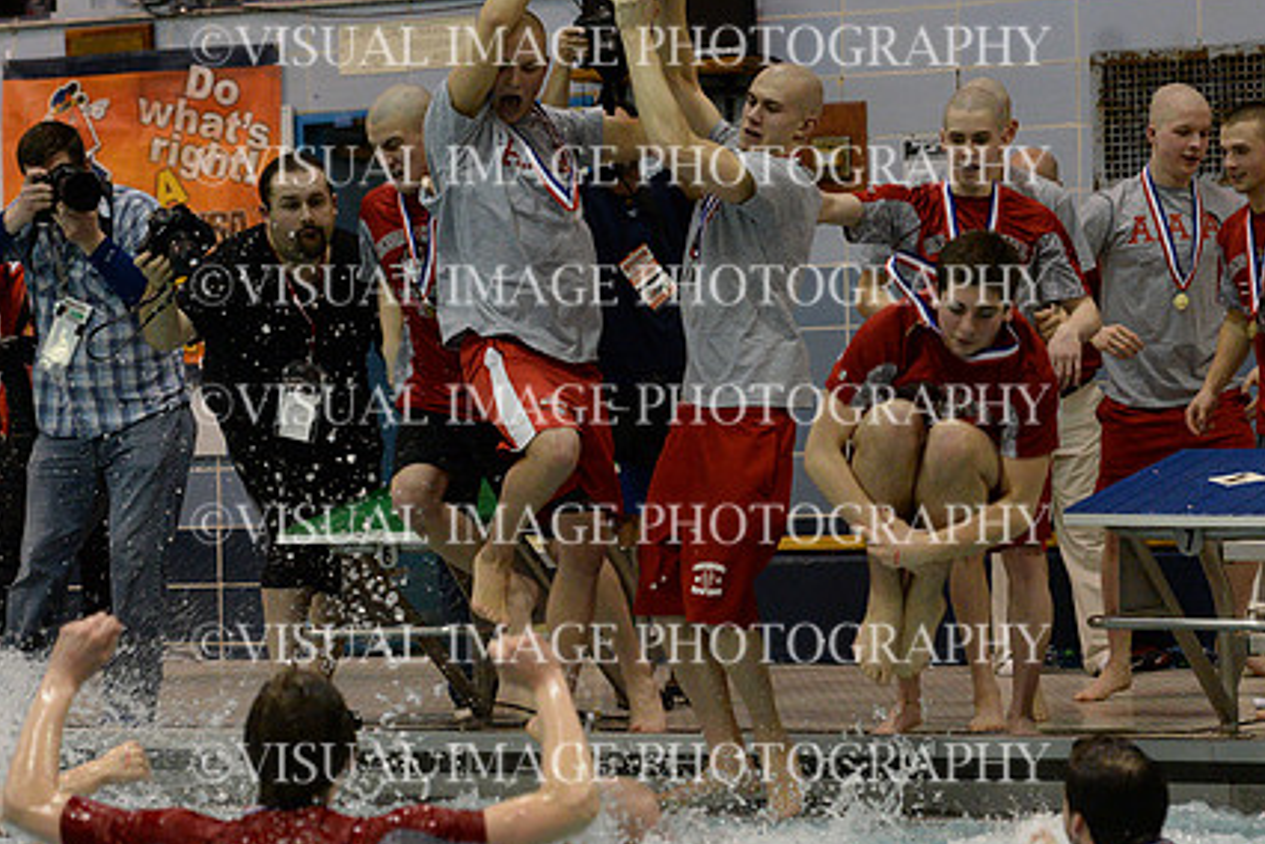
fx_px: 4779
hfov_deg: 15.1
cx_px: 621
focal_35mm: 136
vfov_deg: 10.1
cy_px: 345
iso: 6400
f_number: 3.5
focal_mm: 100
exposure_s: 1/400
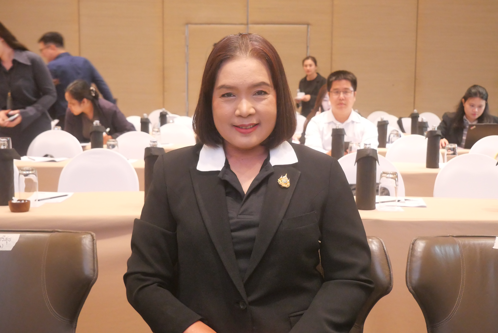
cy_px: 166
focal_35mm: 47
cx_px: 249
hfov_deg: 41.9
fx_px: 651
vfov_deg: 28.7
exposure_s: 1/30
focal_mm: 23
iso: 3200
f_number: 4.3
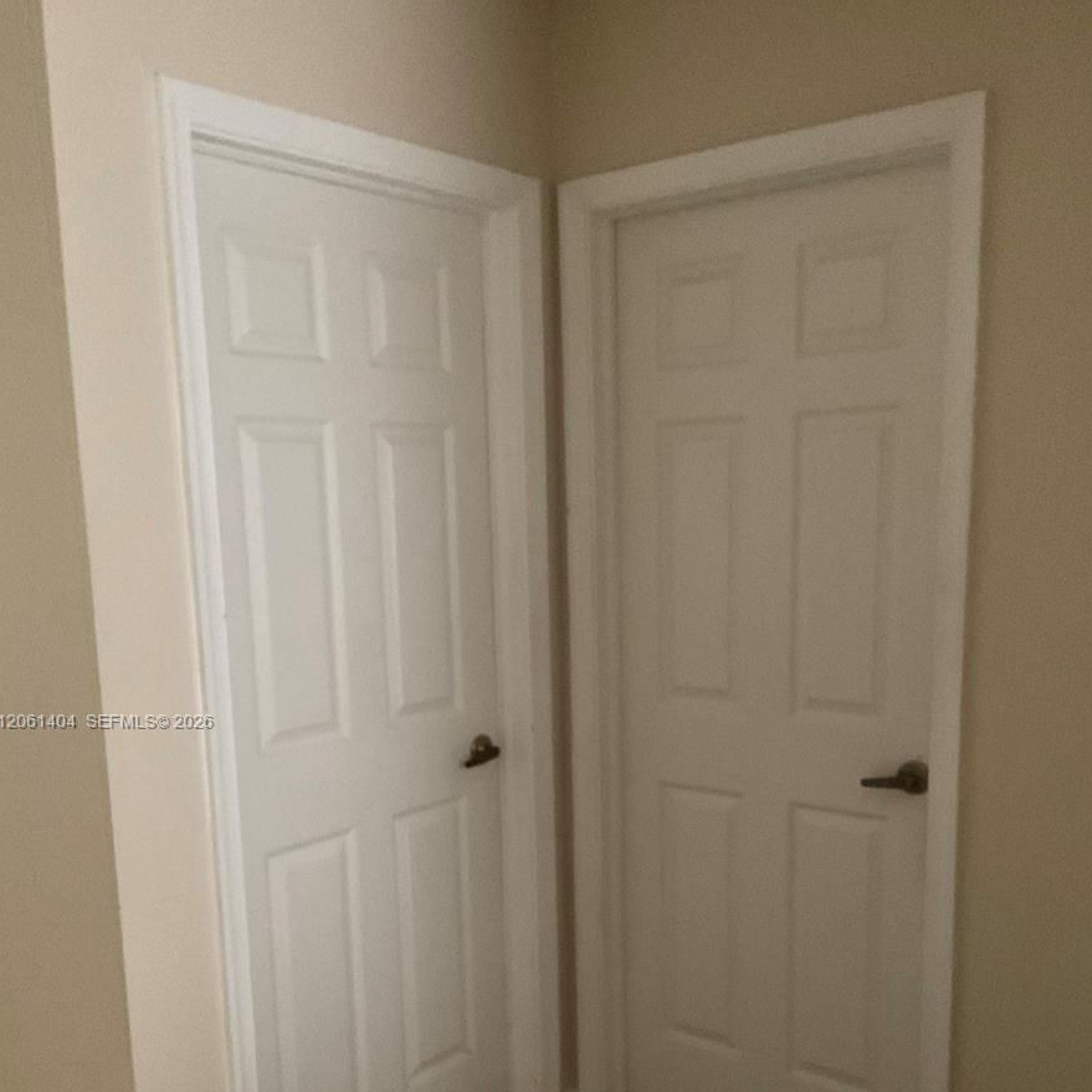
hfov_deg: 47.2
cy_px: 723
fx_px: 1249
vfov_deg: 46.5
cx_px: 542
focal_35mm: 35
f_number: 1.8
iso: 500
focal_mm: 3
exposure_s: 1/30
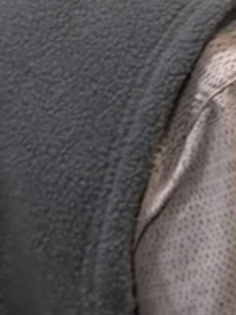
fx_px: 1147
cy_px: -296
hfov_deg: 10.4
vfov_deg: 13.6
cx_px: 543
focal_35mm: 126
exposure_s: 1/60
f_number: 1.78
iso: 200
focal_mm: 6.76
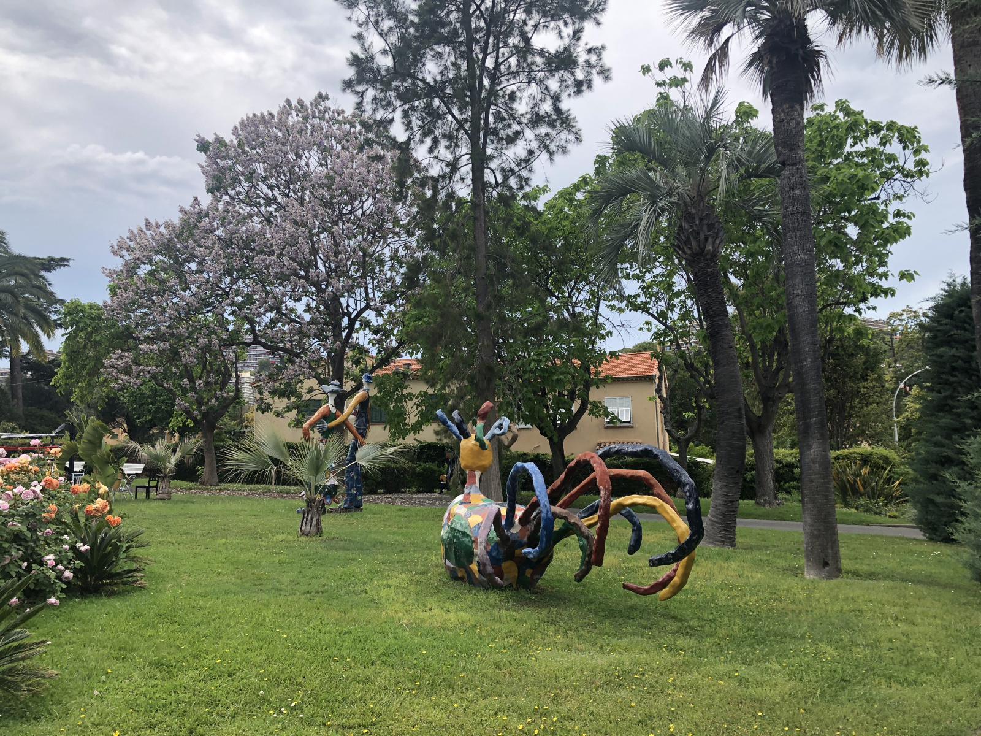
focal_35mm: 28
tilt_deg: +6.4
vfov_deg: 49.7
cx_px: 490
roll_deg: +0.5
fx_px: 794
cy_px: 368
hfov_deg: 63.4
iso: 20
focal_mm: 3.99
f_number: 1.8
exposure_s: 1/923
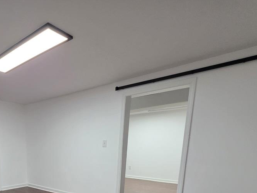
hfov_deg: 64.5
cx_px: 59
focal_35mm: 25
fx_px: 186
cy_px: 184
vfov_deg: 47.5
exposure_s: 1/120
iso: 320
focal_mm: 2.2
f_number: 1.9
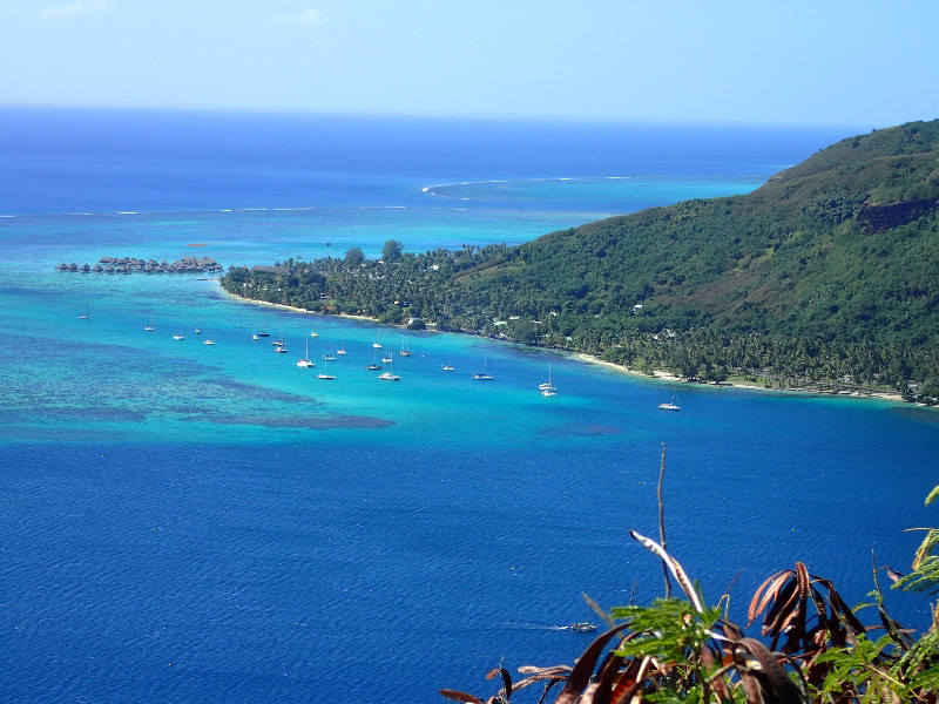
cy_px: 352
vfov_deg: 14.8
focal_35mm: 100
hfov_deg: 19.6
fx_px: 2713
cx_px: 470
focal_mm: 18
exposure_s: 1/320
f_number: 6.3
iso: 100
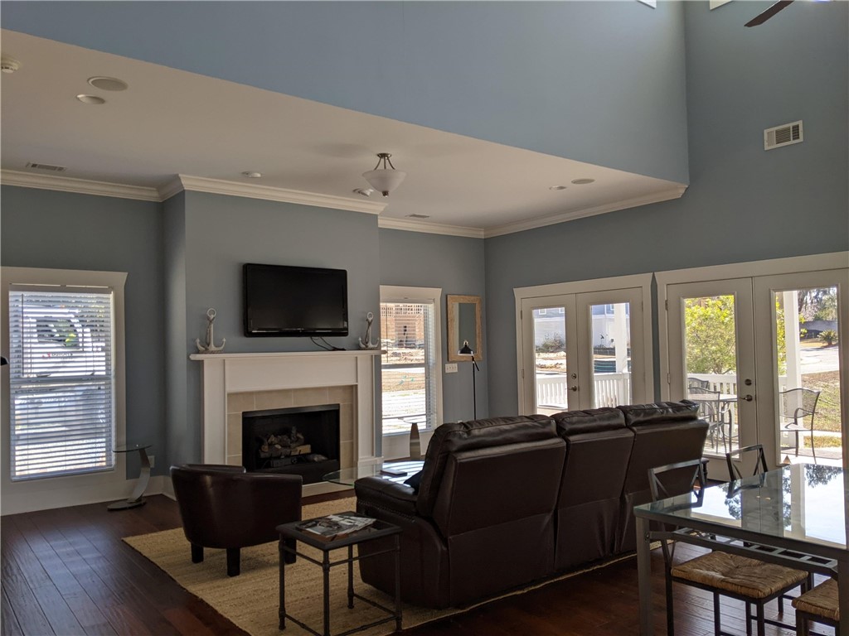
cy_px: 318
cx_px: 424
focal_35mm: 27
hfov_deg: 65.3
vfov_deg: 51.4
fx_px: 662
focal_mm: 4.44
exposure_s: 1/367
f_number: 1.8
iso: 49
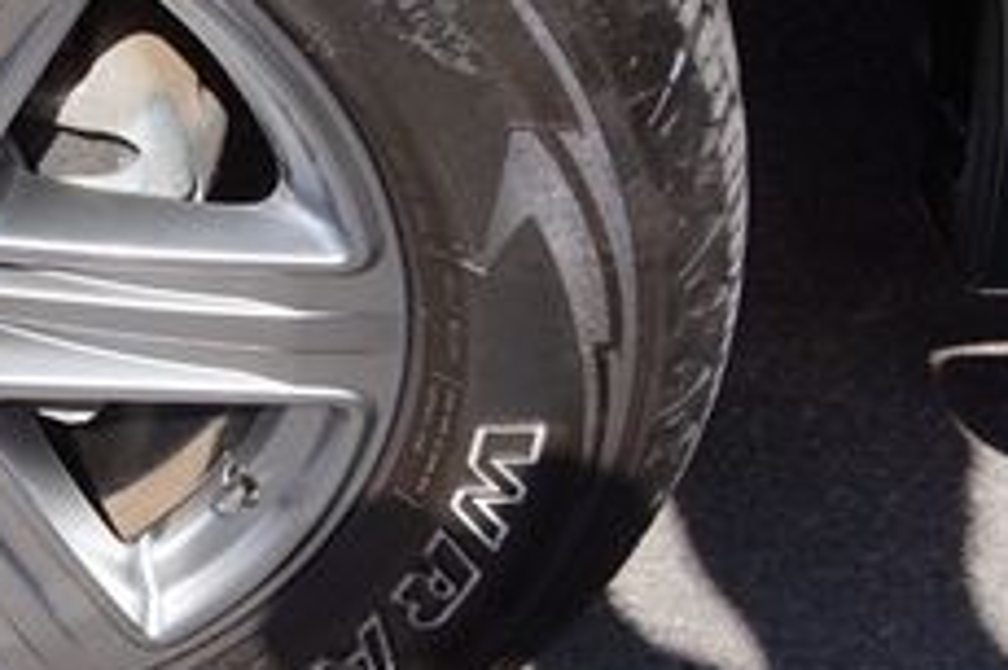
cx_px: -337
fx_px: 2574
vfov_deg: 14.6
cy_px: 9
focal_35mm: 92
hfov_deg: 20.1
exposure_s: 1/200
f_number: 6.3
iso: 100
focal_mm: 22
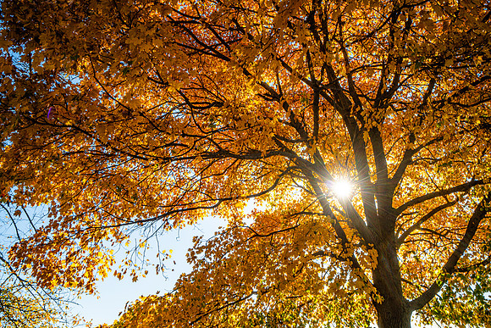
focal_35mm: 35
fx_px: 477
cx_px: 246
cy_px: 164
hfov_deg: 54.4
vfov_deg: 37.9
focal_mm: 35
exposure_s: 1/100
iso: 100
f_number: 11
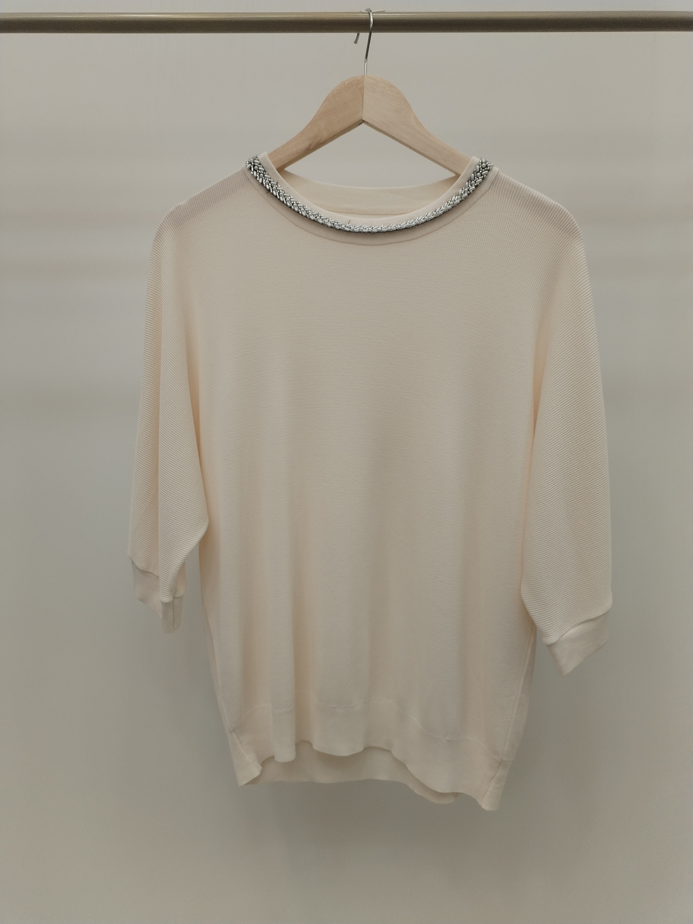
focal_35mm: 29
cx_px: 346
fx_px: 774
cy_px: 462
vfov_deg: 61.7
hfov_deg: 48.2
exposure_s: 1/120
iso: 134
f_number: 1.8
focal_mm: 4.75
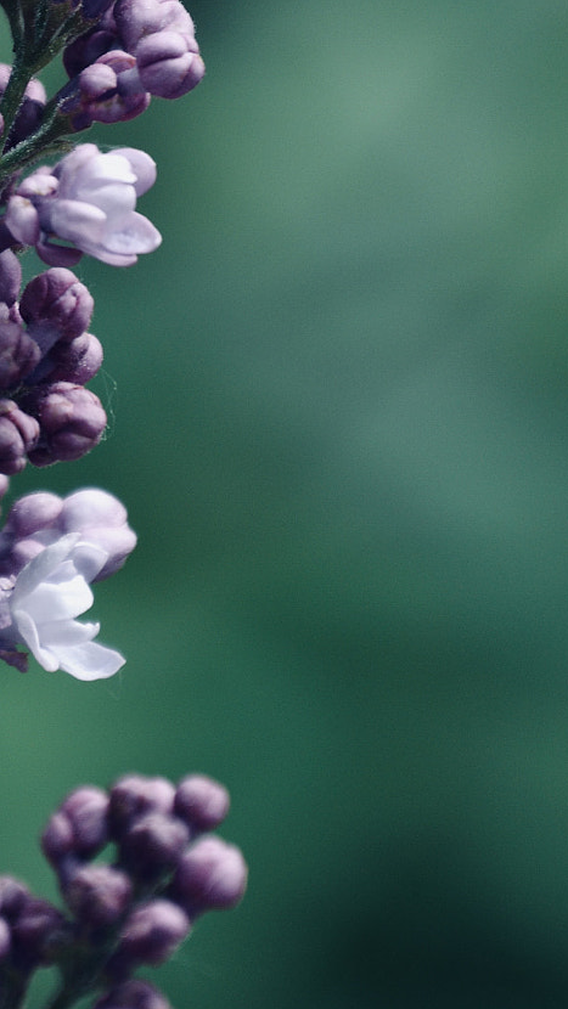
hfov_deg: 2.0
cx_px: -72
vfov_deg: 3.6
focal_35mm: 606
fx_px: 16223
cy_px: 320
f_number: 5.6
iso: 400
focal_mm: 200
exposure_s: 1/640
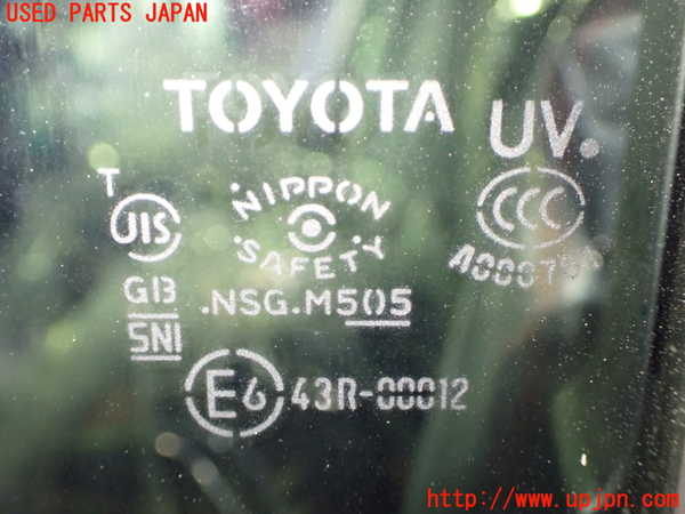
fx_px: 752
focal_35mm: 38
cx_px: 342
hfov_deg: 49.0
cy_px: 257
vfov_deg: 37.7
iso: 1250
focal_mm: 6.83
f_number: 2.7
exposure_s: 1/40
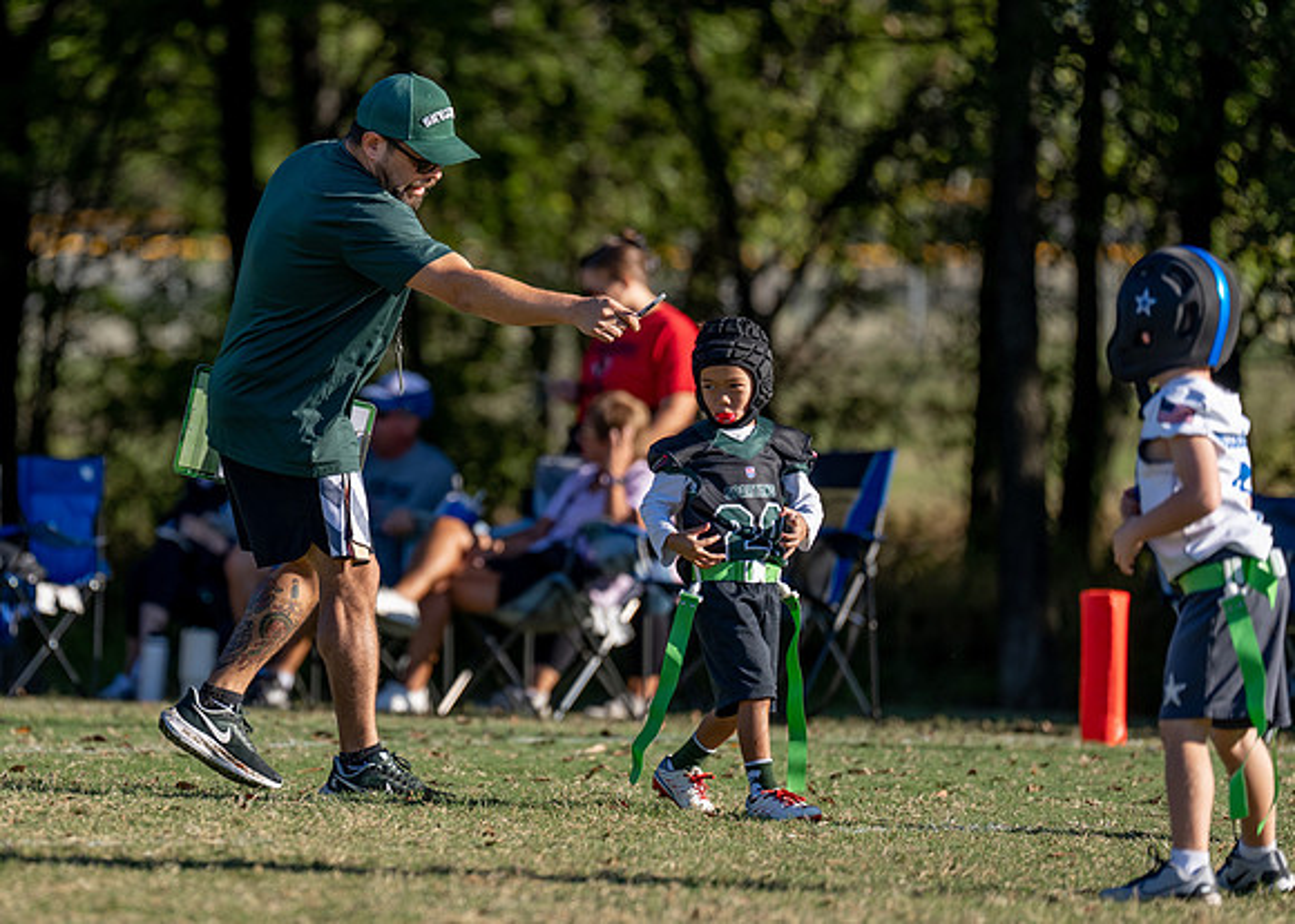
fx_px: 10882
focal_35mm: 296
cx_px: 359
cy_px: 470
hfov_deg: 6.8
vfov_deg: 4.9
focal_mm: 200
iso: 100
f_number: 2.8
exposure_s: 1/1250
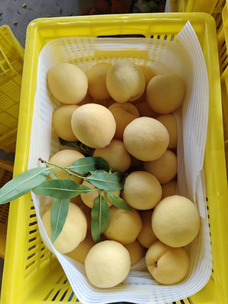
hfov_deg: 58.9
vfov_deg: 73.9
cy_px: 152
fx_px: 202
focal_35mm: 23
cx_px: 114
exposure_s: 1/100
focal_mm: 5.56
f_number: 1.88
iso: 121
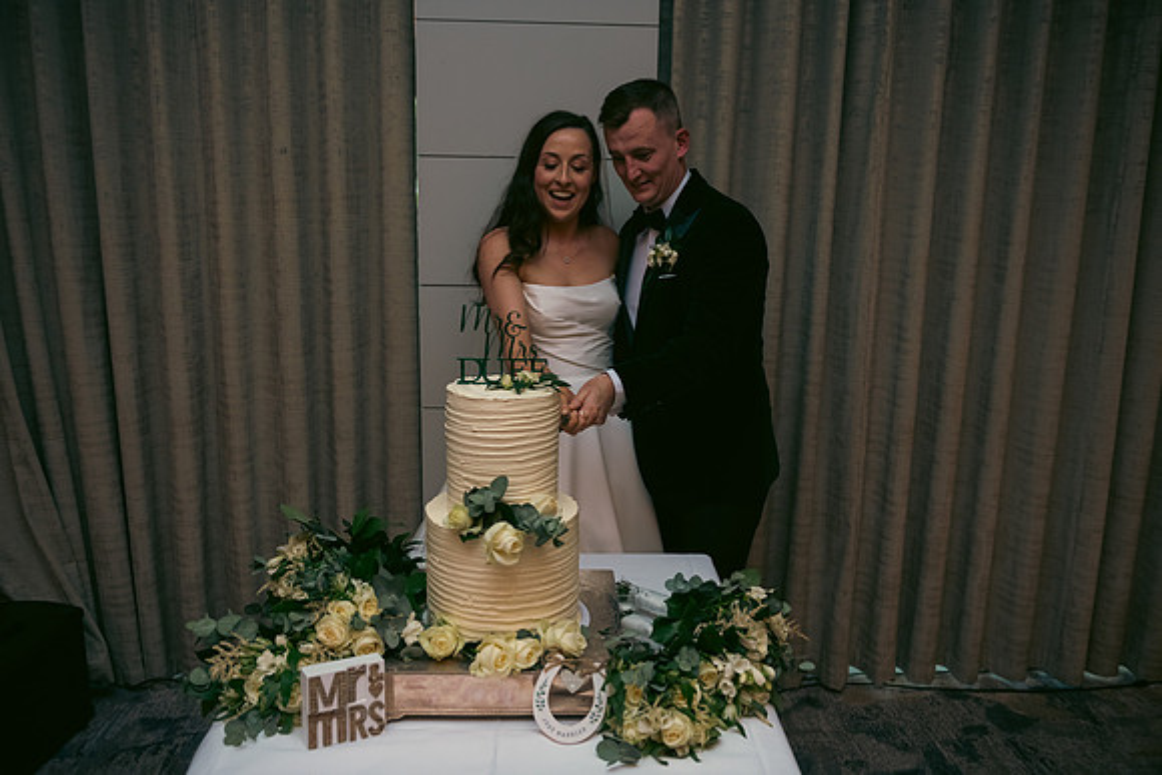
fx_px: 936
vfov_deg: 45.0
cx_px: 581
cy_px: 388
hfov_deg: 63.6
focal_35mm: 29
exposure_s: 1/160
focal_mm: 29
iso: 800
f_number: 3.5
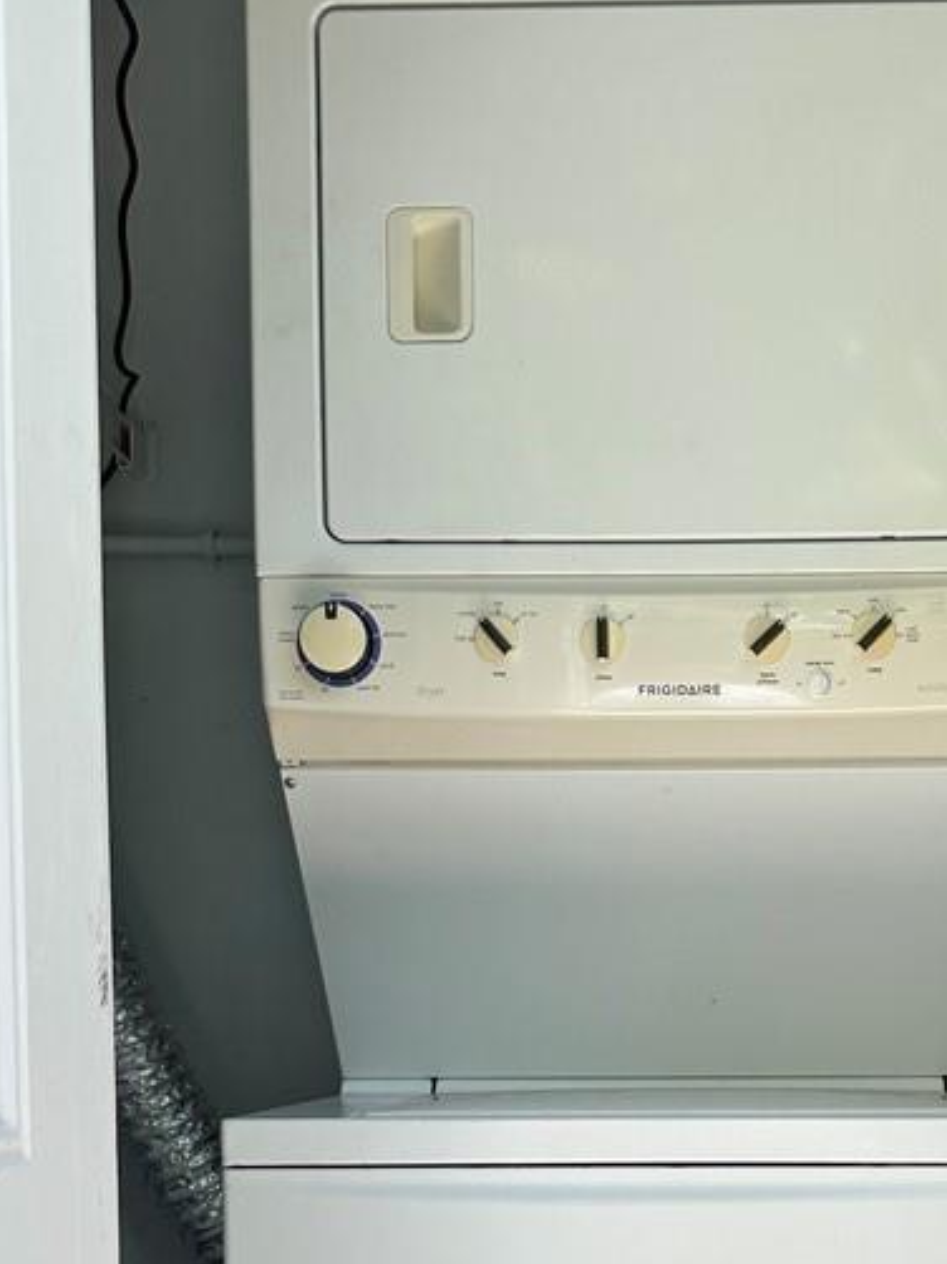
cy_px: 1105
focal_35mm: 49
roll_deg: +0.6
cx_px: 713
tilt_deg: -2.6
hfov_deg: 29.2
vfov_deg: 36.8
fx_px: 1789
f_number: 1.78
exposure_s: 1/1062
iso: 80
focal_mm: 6.86
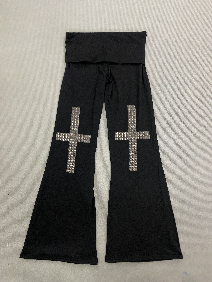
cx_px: 106
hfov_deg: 53.1
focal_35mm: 26
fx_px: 212
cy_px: 141
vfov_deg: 67.3
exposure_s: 1/78
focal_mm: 4.25
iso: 125
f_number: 1.8
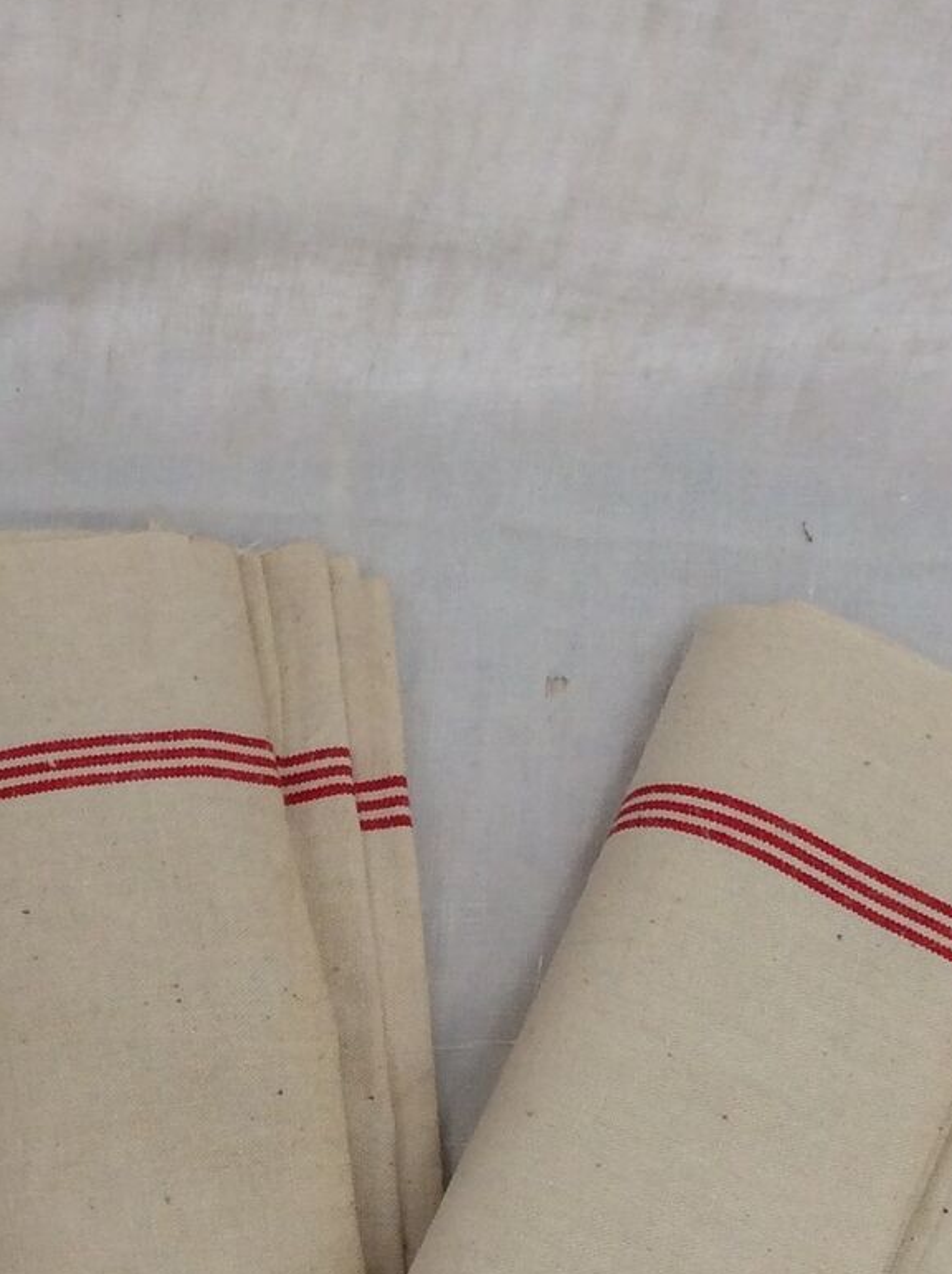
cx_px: 175
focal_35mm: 83
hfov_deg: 17.6
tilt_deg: -66.8
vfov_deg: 23.3
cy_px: 980
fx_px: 3051
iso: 32
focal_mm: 3.3
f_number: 2.4
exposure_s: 1/180
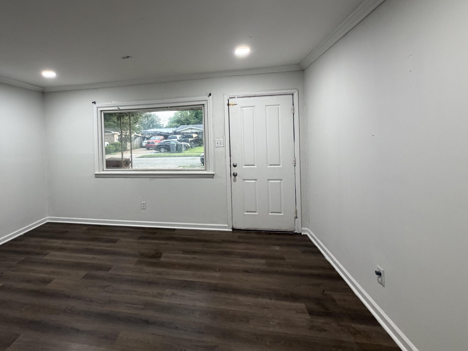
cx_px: 171
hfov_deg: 85.8
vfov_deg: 70.8
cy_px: 140
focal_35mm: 18
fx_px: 243
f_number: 2.2
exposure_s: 1/60
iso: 200
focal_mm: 2.22
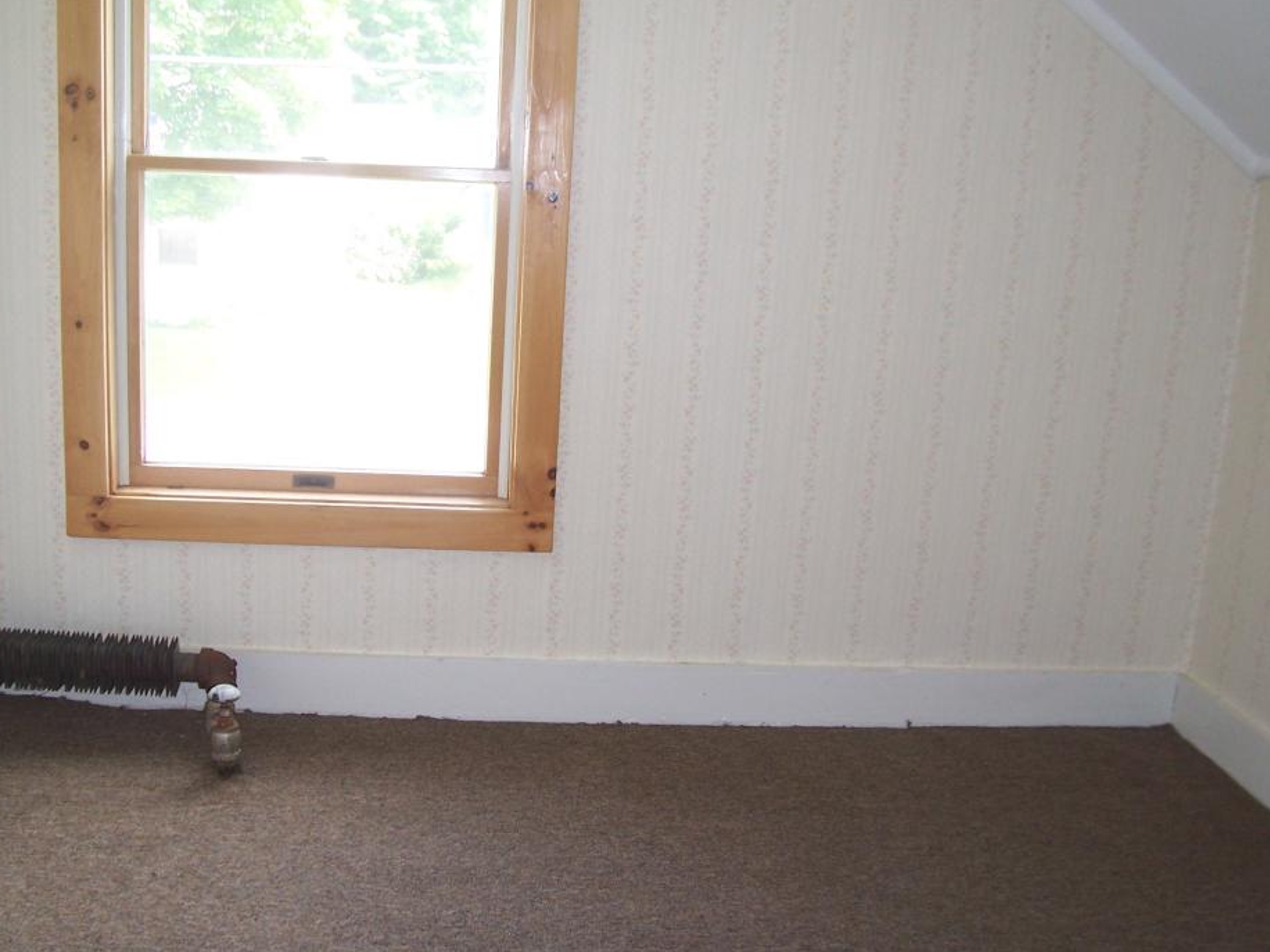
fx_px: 1394
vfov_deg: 37.7
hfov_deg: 48.9
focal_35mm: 38
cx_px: 588
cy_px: 511
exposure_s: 1/60
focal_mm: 5.6
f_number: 2.7
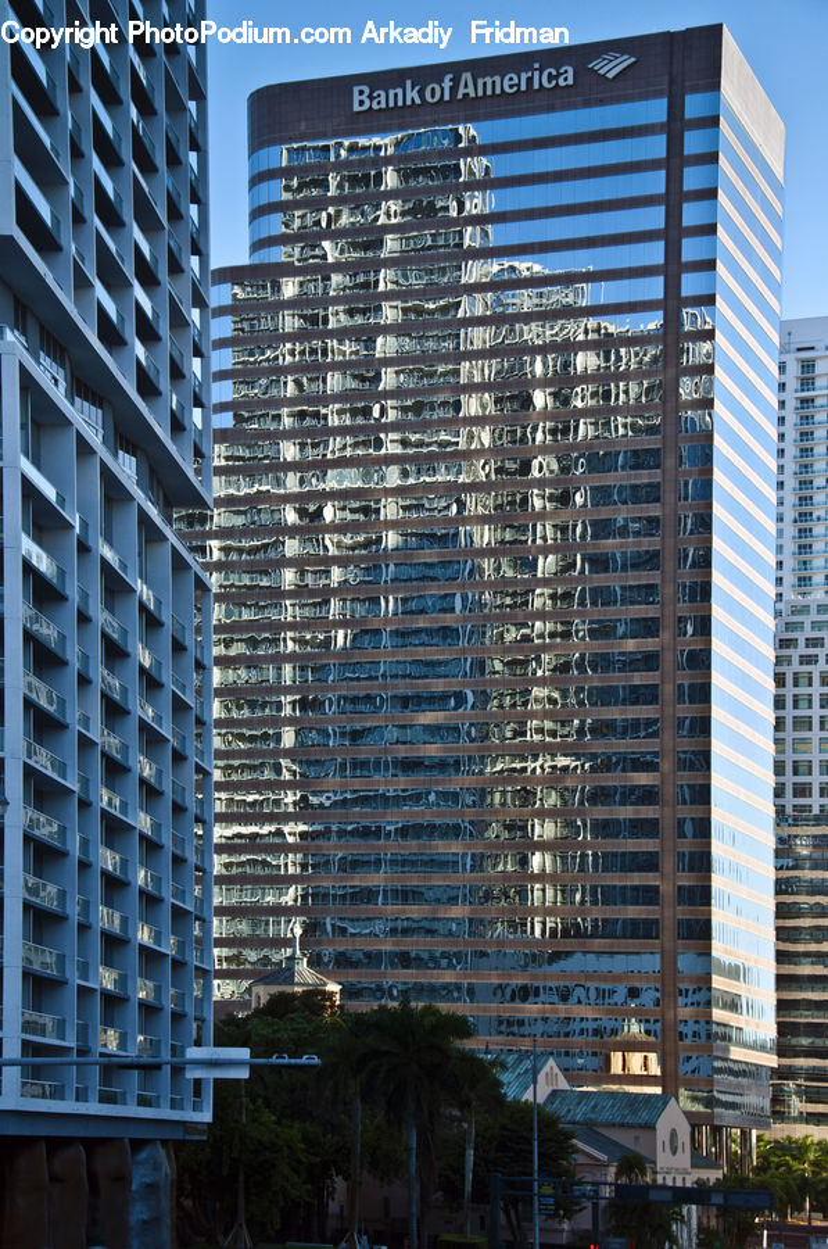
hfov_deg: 18.1
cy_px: 624
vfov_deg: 27.0
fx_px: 2596
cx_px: 414
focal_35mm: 75
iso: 200
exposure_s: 1/100
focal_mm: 50
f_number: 8
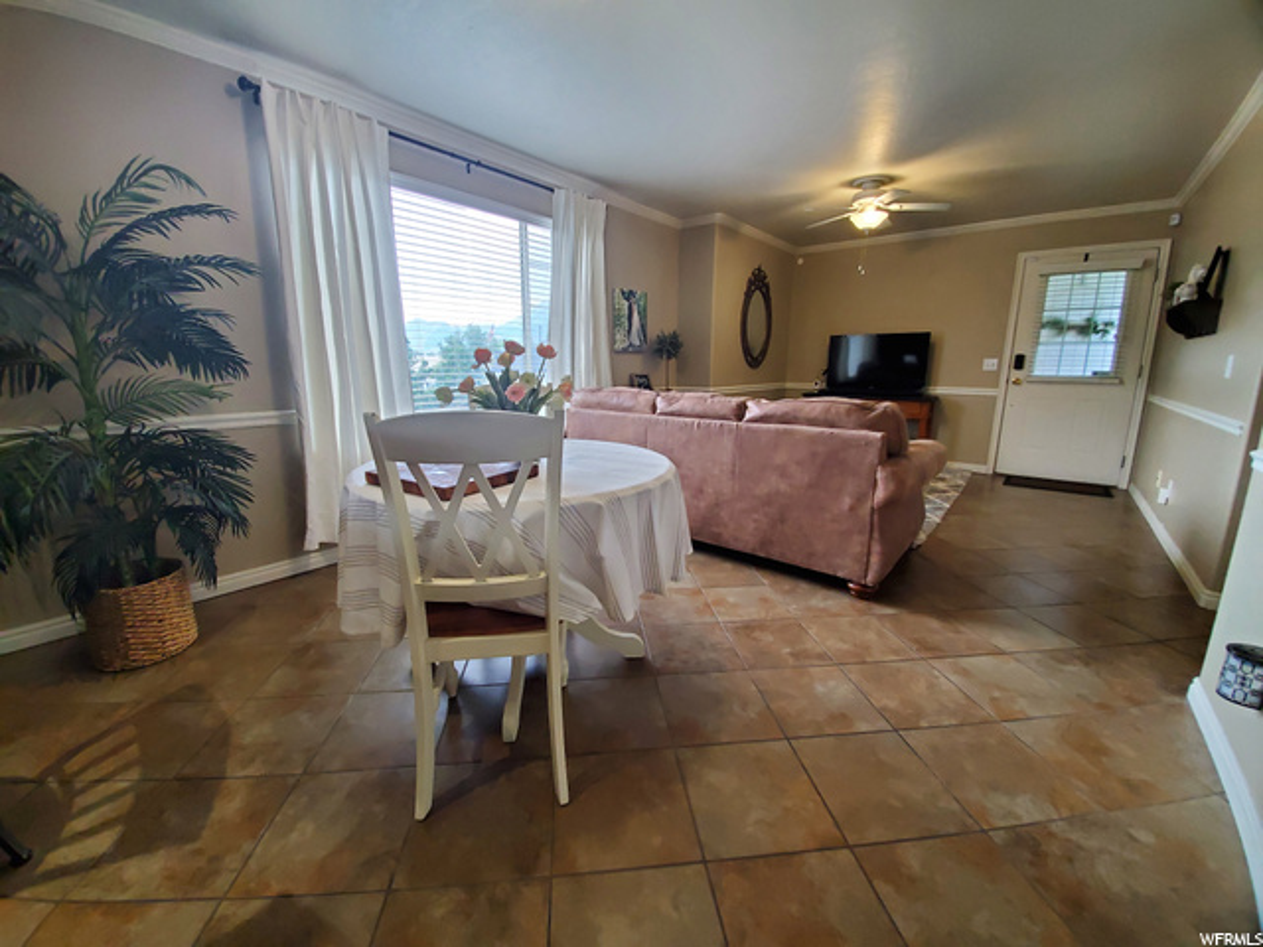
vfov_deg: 89.9
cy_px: 474
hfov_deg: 106.2
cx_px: 632
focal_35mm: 13
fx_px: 474
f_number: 2.2
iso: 250
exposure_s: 1/59
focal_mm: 1.8
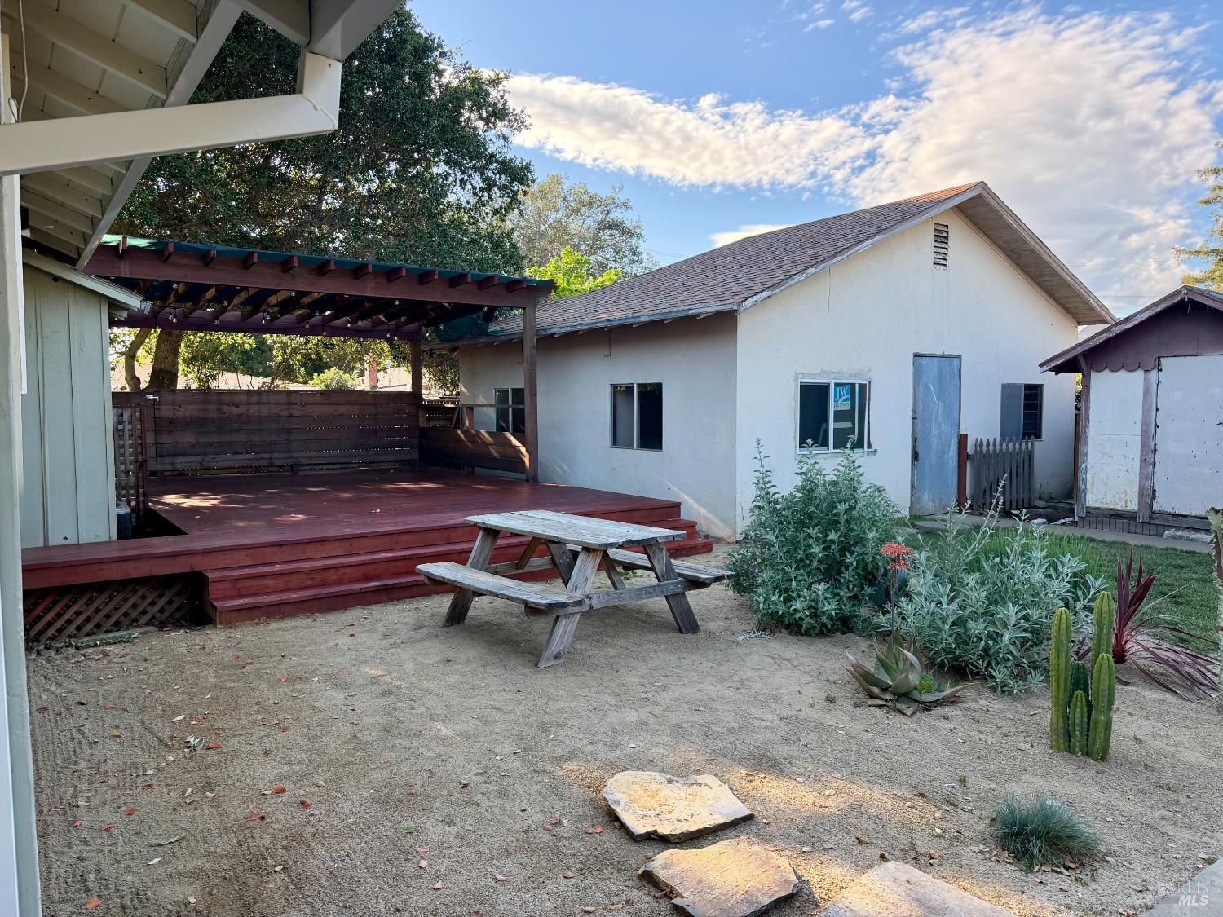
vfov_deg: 56.8
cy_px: 458
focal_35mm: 24
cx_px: 612
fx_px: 848
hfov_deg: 71.6
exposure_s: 1/677
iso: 100
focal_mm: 6.76
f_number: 1.78
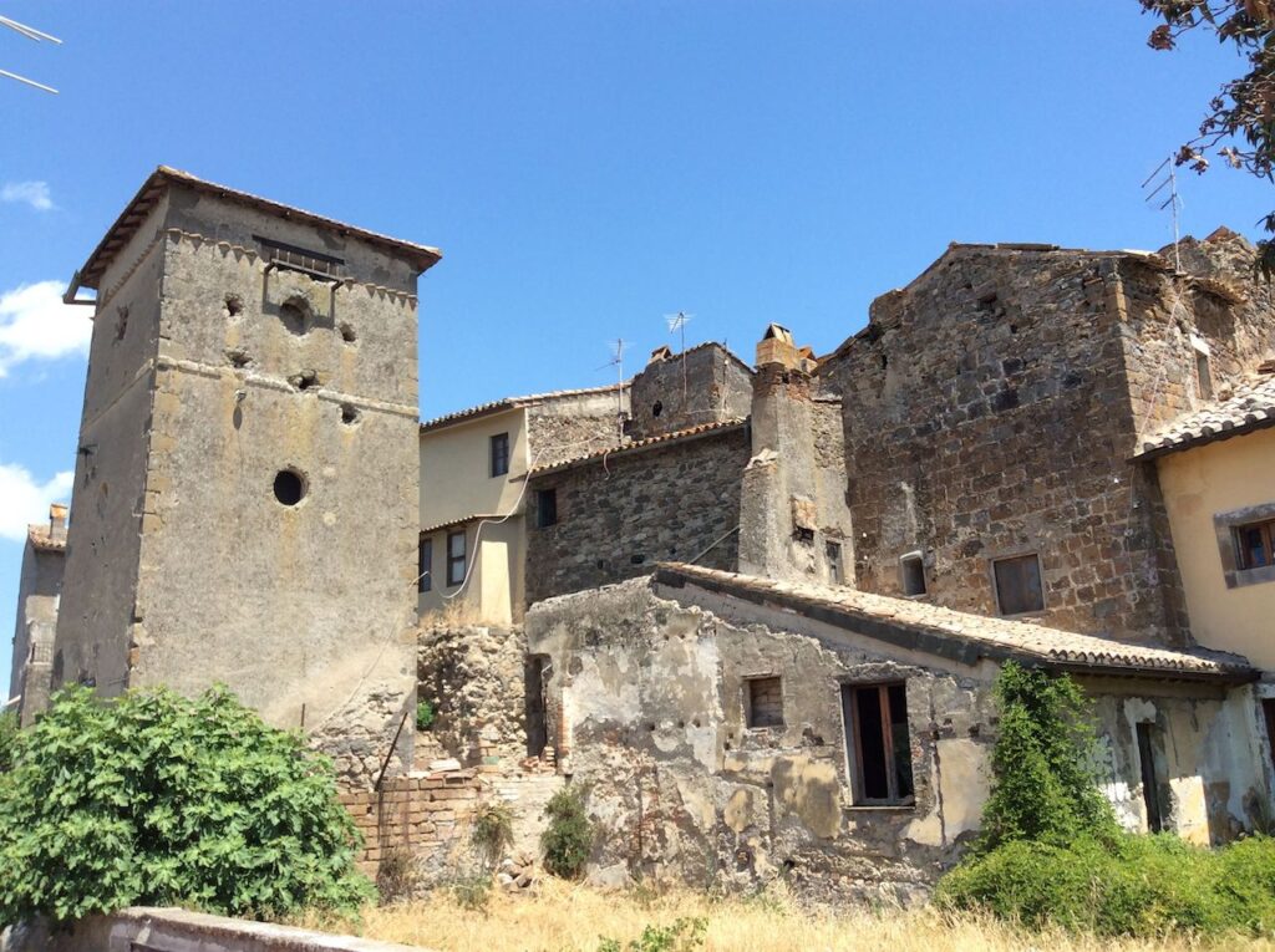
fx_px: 1177
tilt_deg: +13.7
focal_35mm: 32
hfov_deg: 56.9
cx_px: 638
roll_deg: +0.4
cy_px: 476
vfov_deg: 44.1
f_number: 2.4
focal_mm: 3.3
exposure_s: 1/880
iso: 32
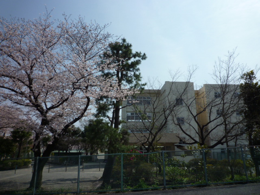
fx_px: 188
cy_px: 98
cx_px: 130
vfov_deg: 54.9
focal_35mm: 25
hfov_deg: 69.4
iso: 80
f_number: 5
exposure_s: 1/800
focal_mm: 4.4
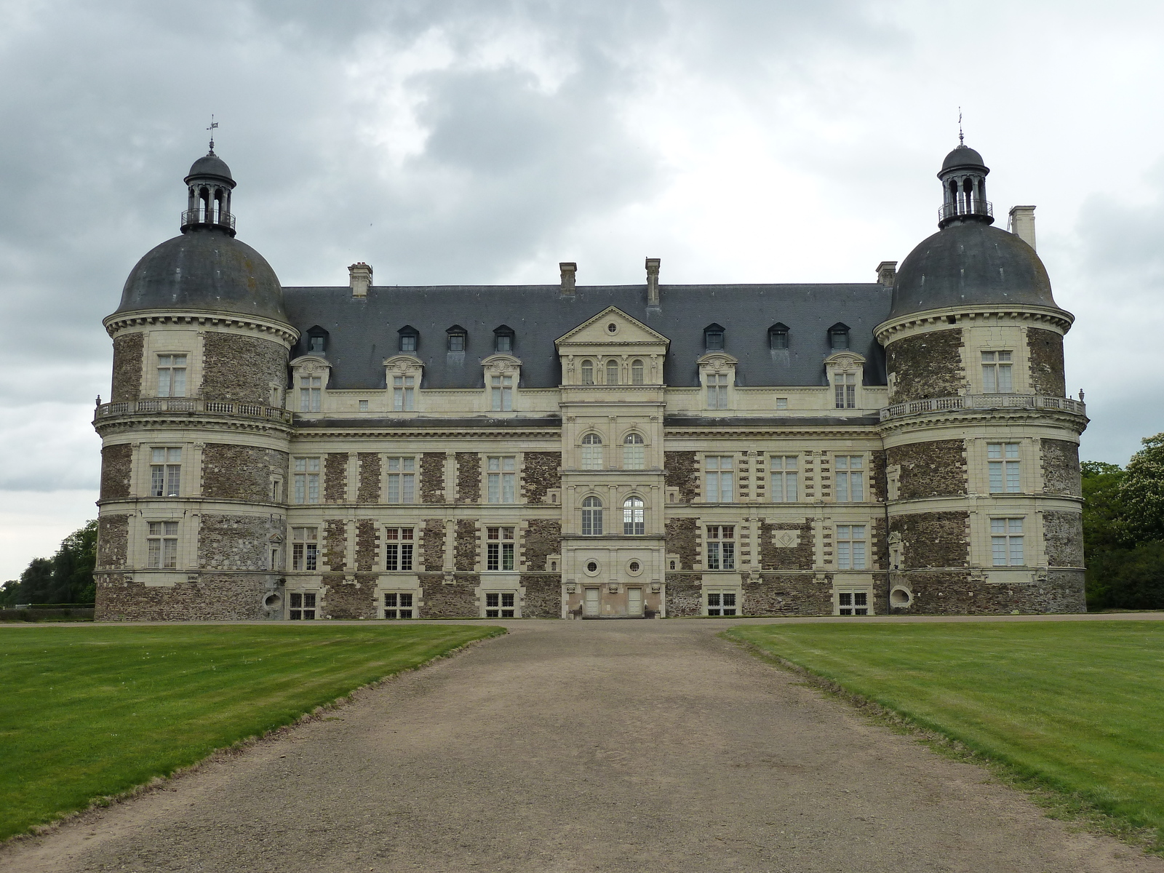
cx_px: 582
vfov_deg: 38.7
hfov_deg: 50.1
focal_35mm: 37
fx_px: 1244
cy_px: 436
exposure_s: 1/125
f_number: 4
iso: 125
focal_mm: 6.1
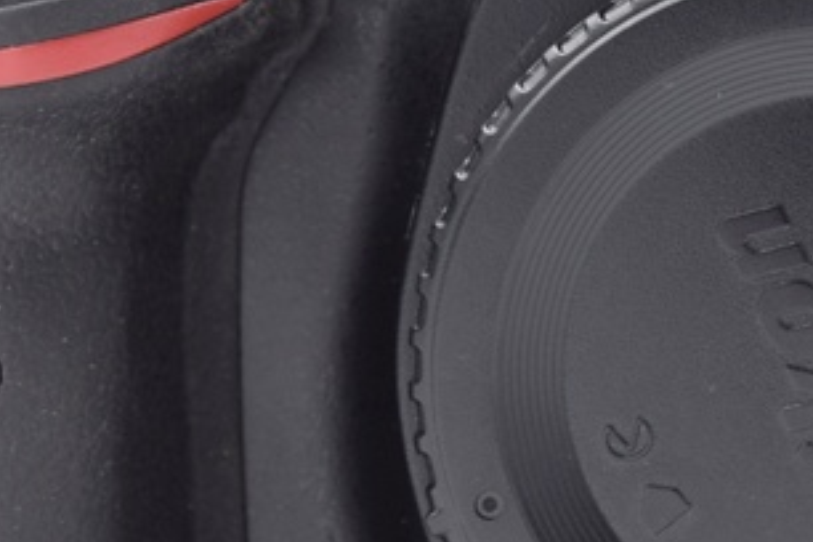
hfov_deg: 8.4
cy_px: 240
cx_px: 667
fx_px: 5532
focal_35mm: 245
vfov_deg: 5.6
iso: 400
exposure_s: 1/125
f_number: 7.1
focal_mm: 50
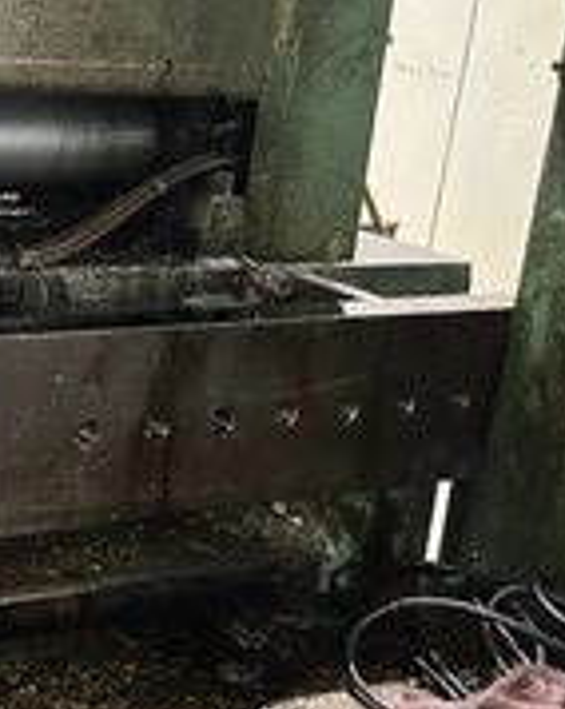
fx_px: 1193
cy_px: 207
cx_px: -207
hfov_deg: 23.1
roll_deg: -3.4
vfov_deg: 32.6
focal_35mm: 57
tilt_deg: -13.3
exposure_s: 1/30
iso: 640
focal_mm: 5.7
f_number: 1.5
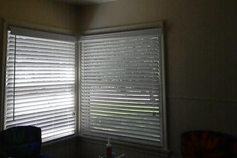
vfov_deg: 33.0
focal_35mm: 40
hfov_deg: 47.9
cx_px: 88
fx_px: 263
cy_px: 46
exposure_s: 1/323
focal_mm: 5
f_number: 7
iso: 640
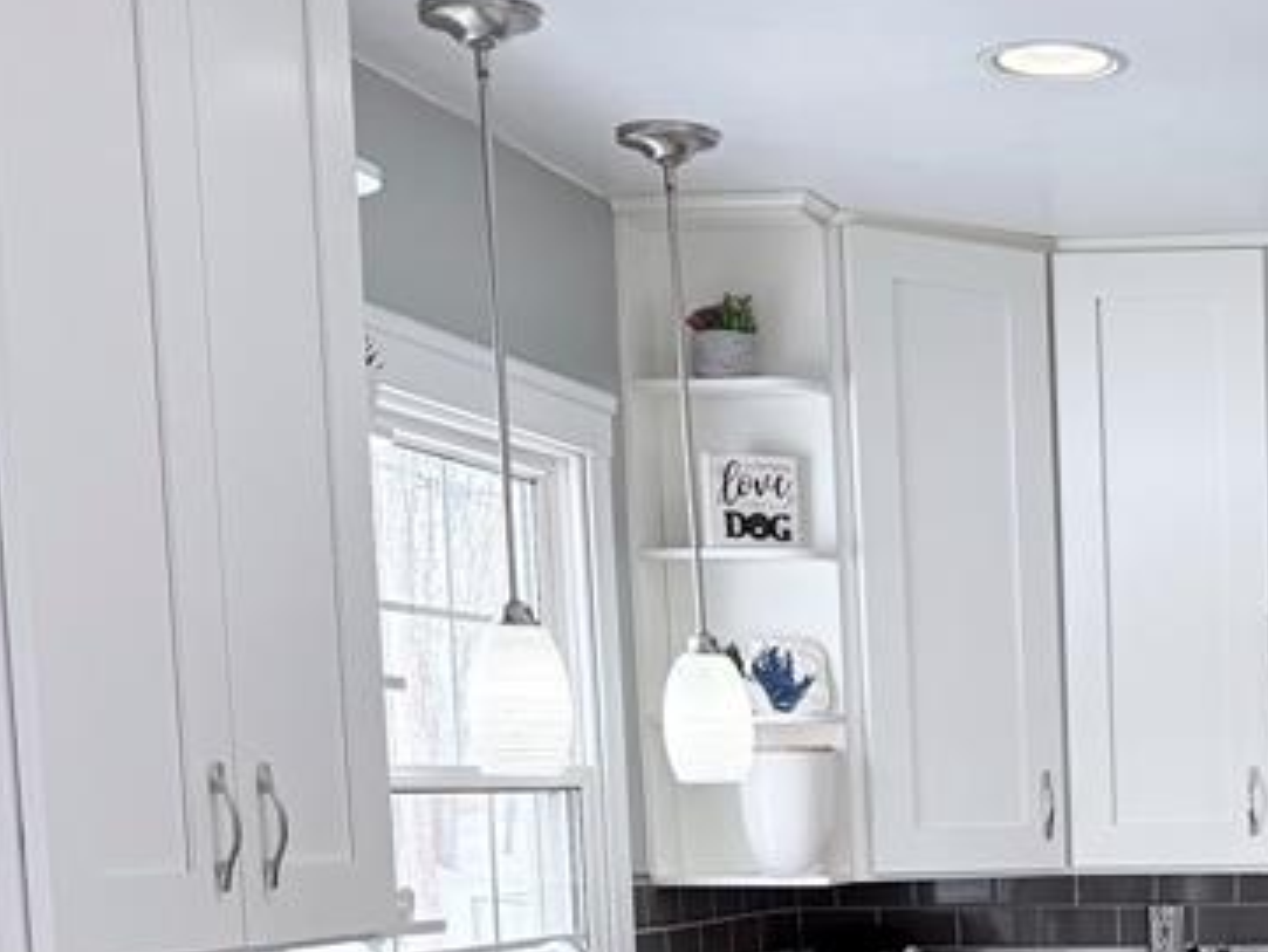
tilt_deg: -7.6
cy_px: 1101
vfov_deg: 20.4
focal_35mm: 68
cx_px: 1398
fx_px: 2492
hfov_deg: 26.3
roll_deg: +0.6
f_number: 1.78
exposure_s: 1/240
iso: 100
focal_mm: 6.76
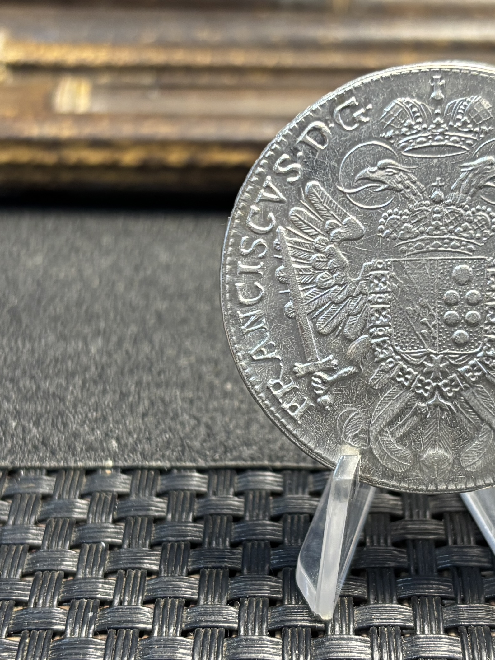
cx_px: 434
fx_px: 934
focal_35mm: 49
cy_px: 270
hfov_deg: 28.7
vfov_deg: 38.8
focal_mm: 5.96
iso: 160
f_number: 1.6
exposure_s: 1/50
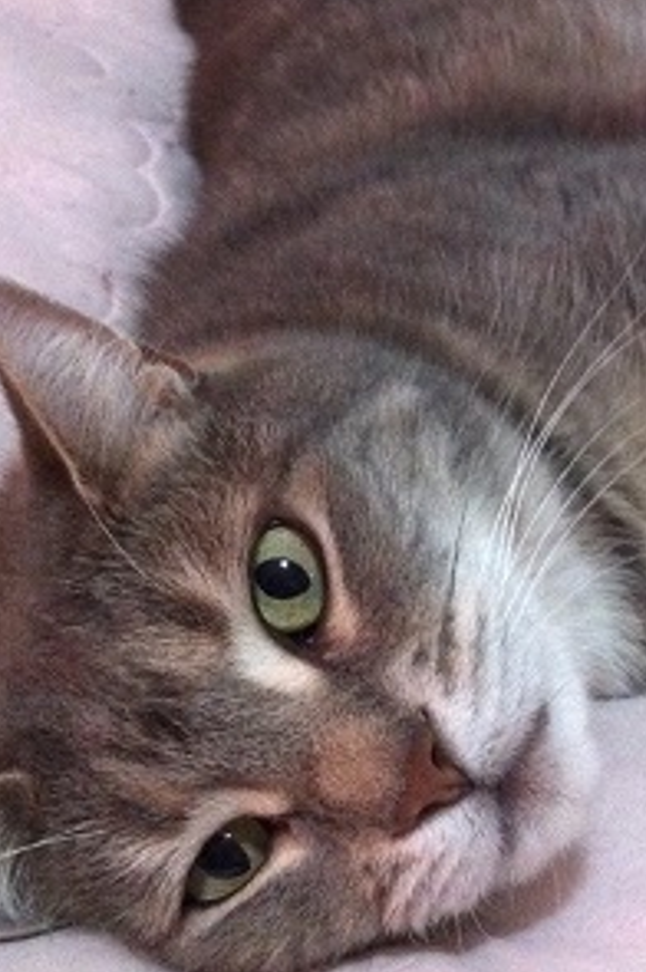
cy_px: 272
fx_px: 1781
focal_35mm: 66
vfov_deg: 30.2
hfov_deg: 20.3
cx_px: 527
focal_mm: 3.85
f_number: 2.8
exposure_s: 1/15
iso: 500
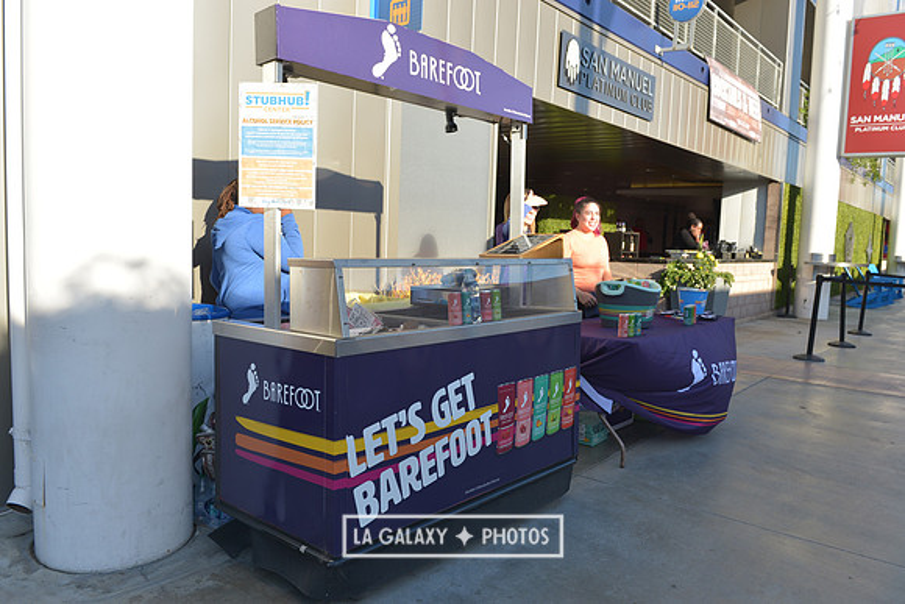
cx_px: 452
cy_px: 302
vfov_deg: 48.0
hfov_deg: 67.4
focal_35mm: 27
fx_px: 679
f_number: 6.3
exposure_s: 1/400
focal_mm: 27
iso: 250
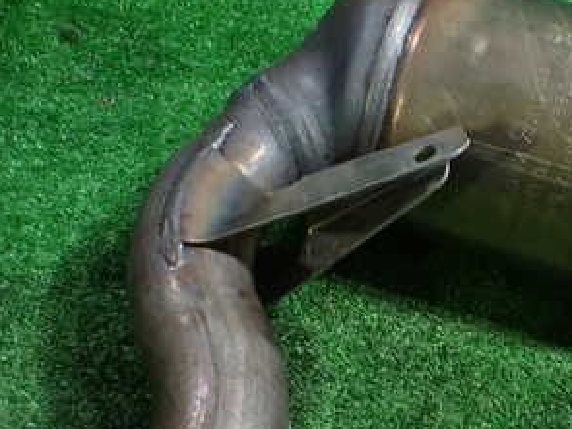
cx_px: 452
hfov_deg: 31.0
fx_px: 1008
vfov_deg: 23.8
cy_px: 318
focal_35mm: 61
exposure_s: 1/80
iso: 800
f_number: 2.3
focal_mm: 5.4
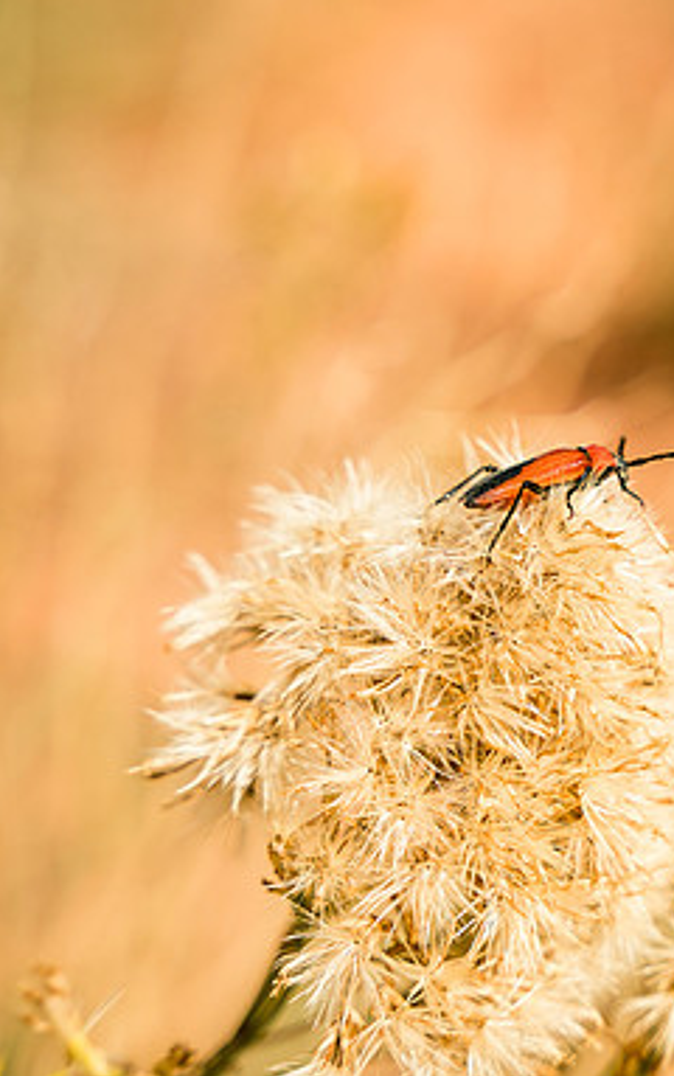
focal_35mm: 108
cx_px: 741
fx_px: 3168
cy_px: 535
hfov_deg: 12.0
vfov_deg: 19.3
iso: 125
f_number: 5.6
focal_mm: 70
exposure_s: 1/500
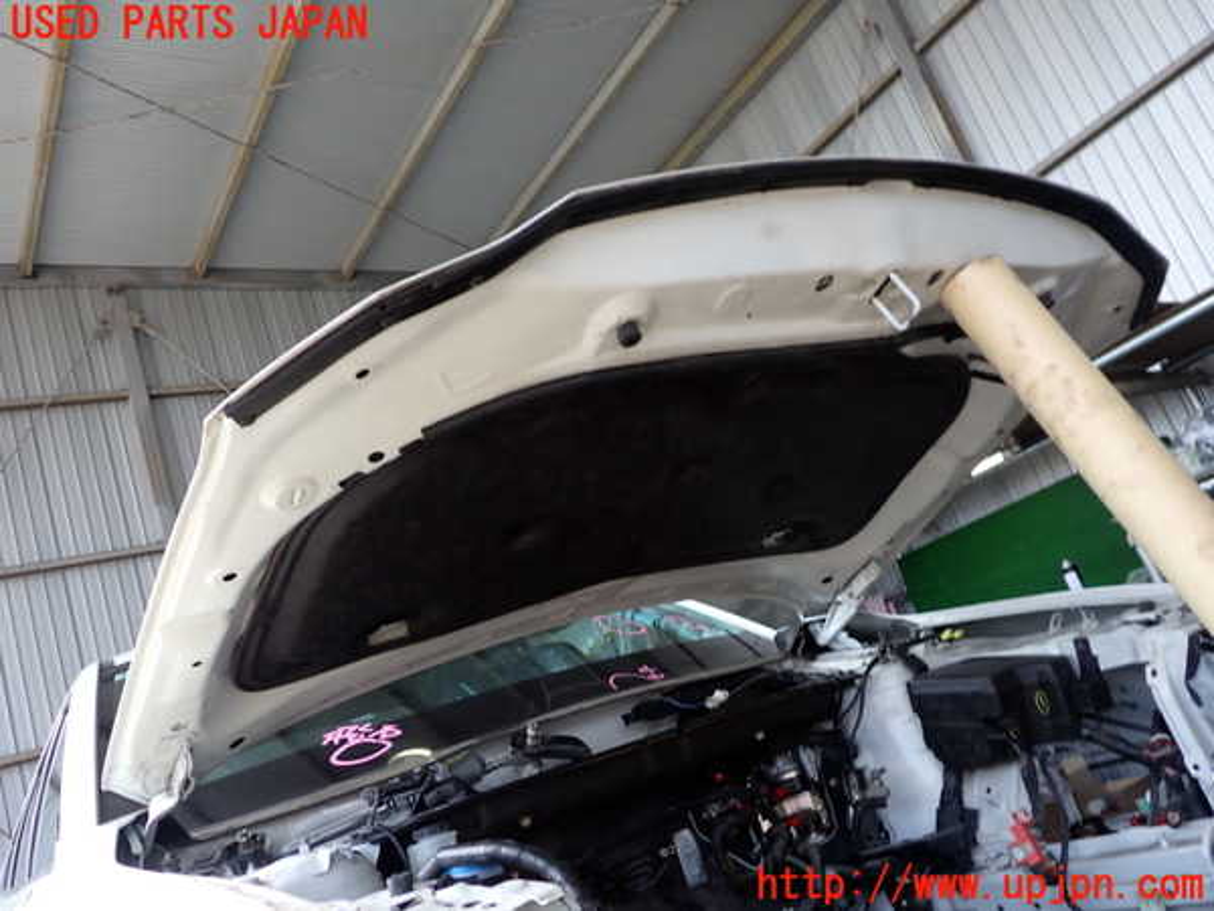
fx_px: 1052
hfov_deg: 60.0
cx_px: 607
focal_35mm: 30
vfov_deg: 46.8
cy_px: 456
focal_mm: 5.4
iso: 125
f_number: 6.3
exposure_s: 1/30
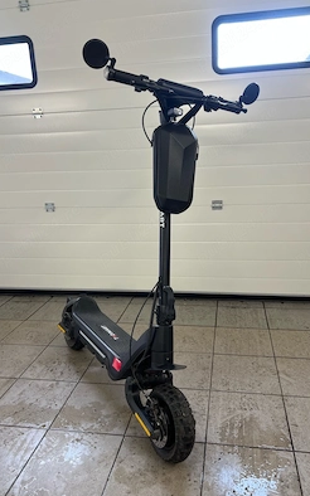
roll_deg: +3.3
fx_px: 379
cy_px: 249
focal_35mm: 28
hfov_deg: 44.5
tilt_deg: -15.8
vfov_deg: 66.5
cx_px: 164
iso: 50
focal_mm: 5.7
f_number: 1.5
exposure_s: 1/100
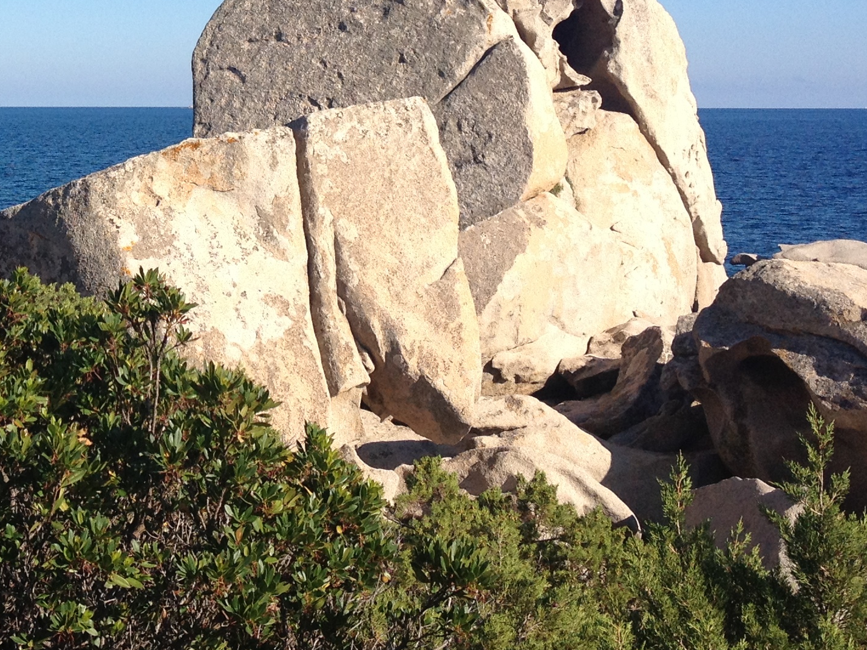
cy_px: 57
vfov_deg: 18.1
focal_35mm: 80
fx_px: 2004
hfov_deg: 23.8
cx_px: 94
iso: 64
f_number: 2.4
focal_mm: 4.28
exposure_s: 1/1727
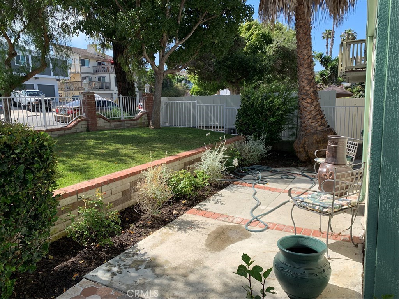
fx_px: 300
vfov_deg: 53.1
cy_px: 150
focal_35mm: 26
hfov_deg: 67.3
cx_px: 200
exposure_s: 1/1190
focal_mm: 4.25
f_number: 1.8
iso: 25
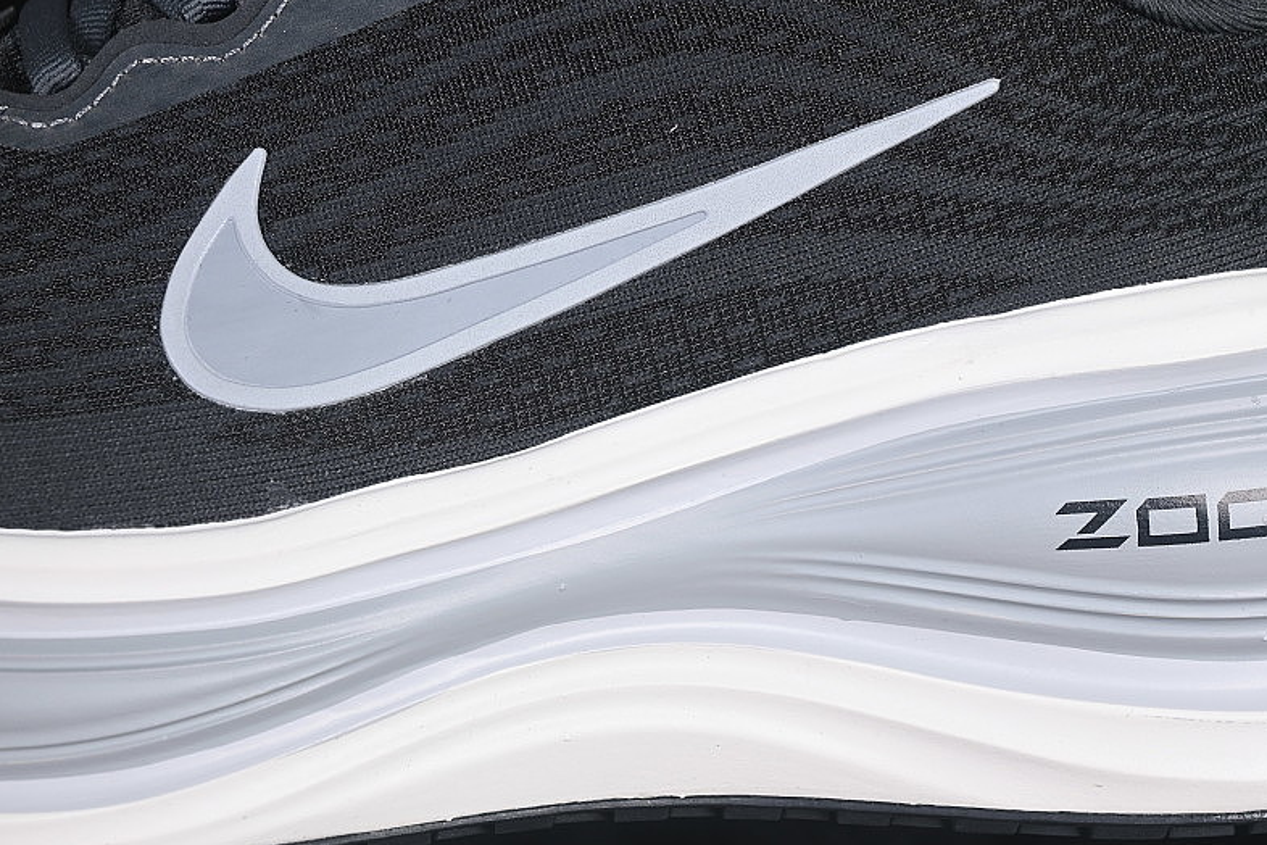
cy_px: 319
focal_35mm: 103
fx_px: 3625
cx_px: 677
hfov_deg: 19.8
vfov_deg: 13.3
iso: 160
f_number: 6.3
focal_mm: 50
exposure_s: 1/50
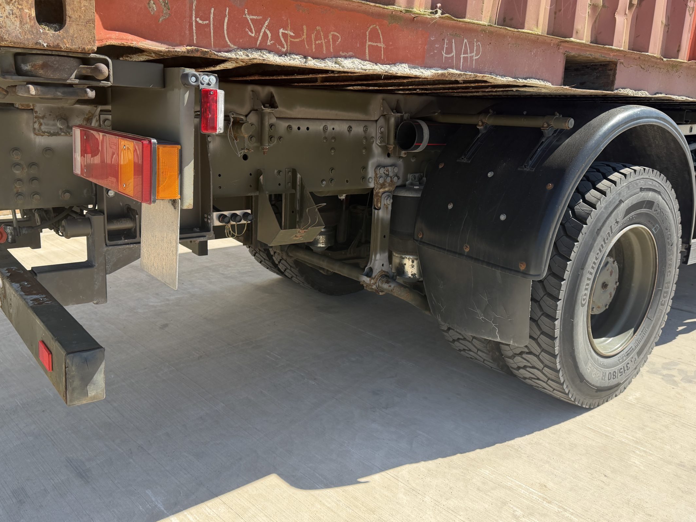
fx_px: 583
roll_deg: -1.5
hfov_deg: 61.6
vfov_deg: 48.2
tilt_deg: -12.6
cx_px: 330
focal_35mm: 29
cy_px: 236
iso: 100
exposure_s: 1/1812
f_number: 1.78
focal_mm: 6.76
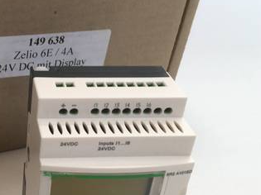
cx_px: 19
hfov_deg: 31.0
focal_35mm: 59
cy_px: 98
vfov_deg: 24.8
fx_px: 445
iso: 32
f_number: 2.2
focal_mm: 4.15
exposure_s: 1/50
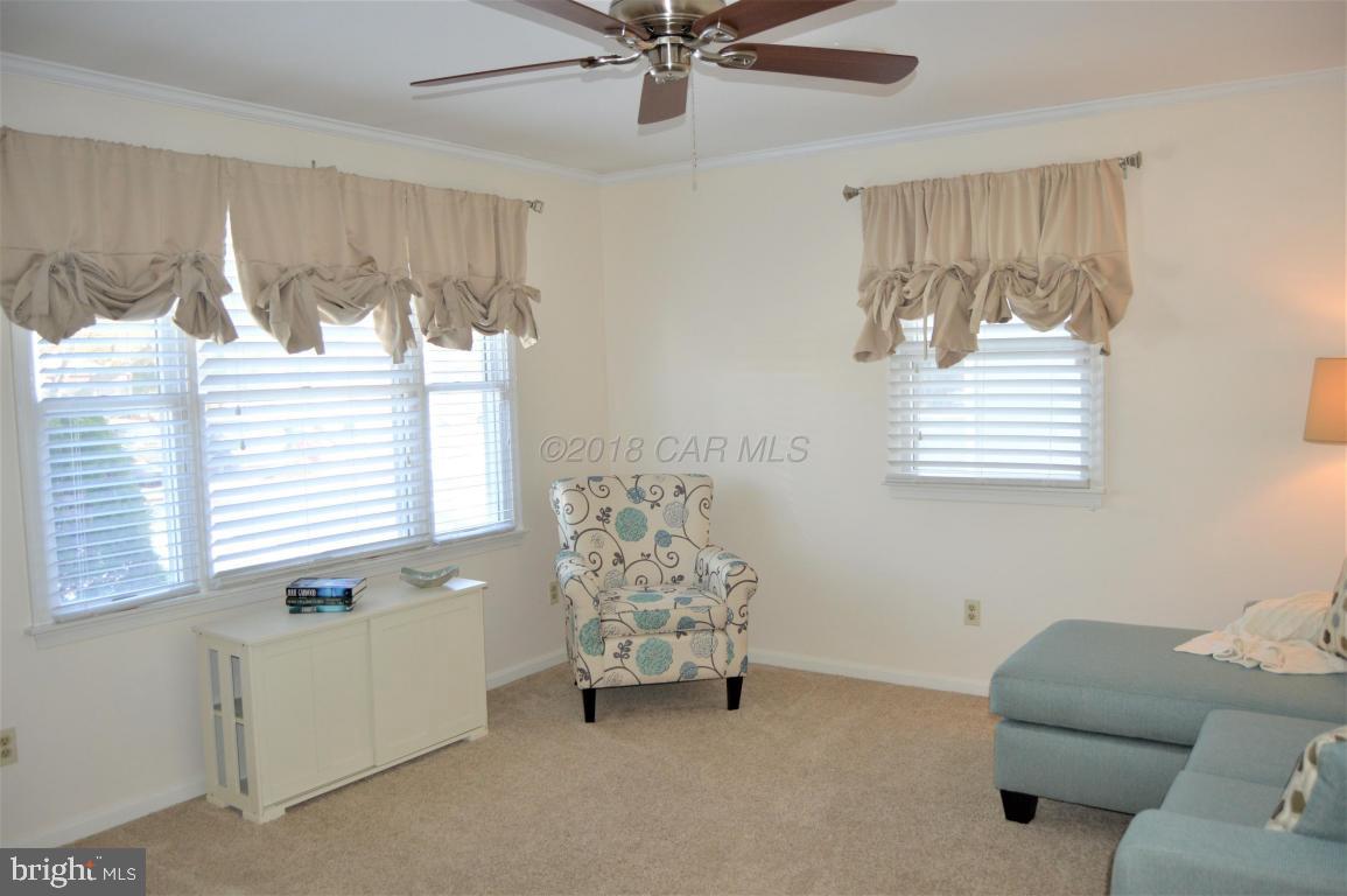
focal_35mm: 27
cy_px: 448
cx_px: 674
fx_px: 1009
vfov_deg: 47.9
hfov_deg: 67.4
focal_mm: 18
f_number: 4
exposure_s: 1/125
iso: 360
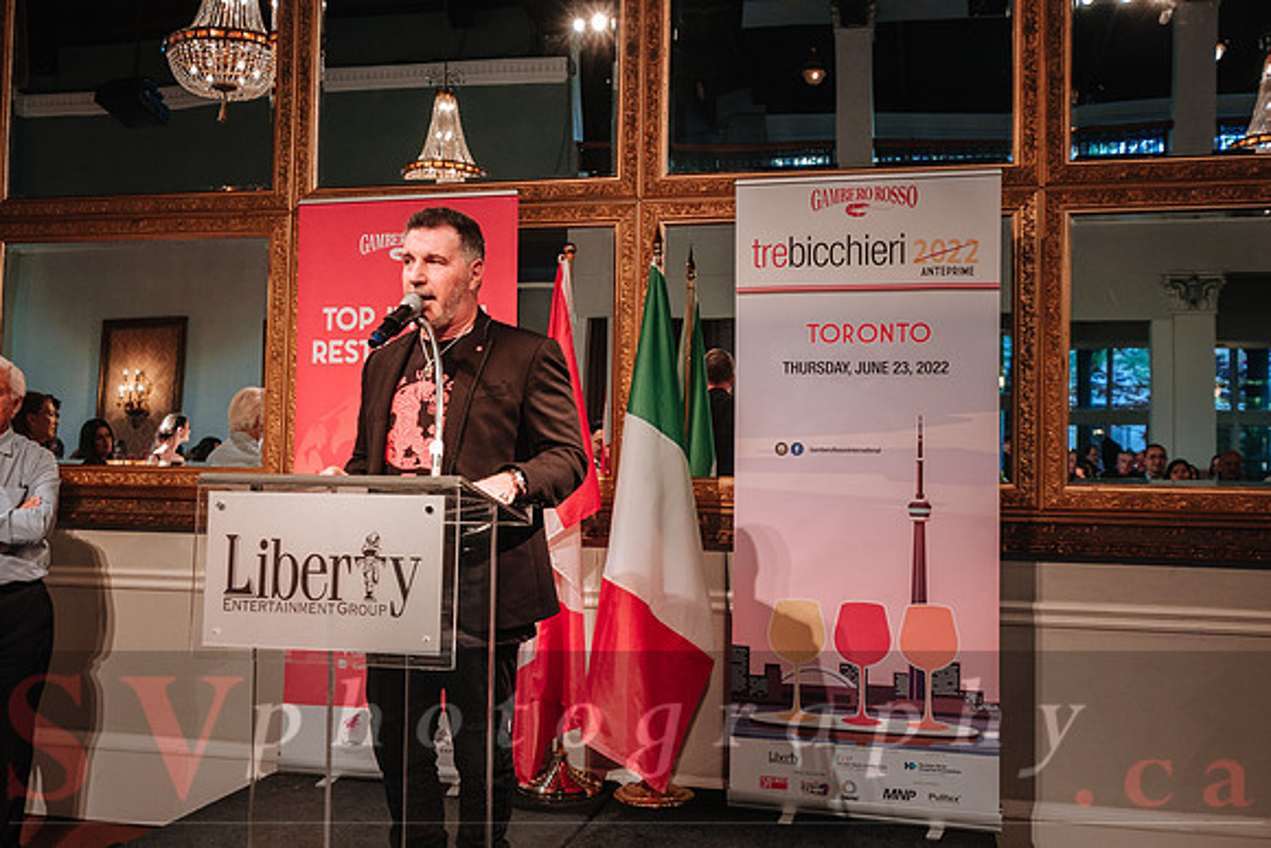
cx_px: 636
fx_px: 1271
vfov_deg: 36.9
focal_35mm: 36
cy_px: 424
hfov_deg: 53.1
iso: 800
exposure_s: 1/60
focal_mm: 24
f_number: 5
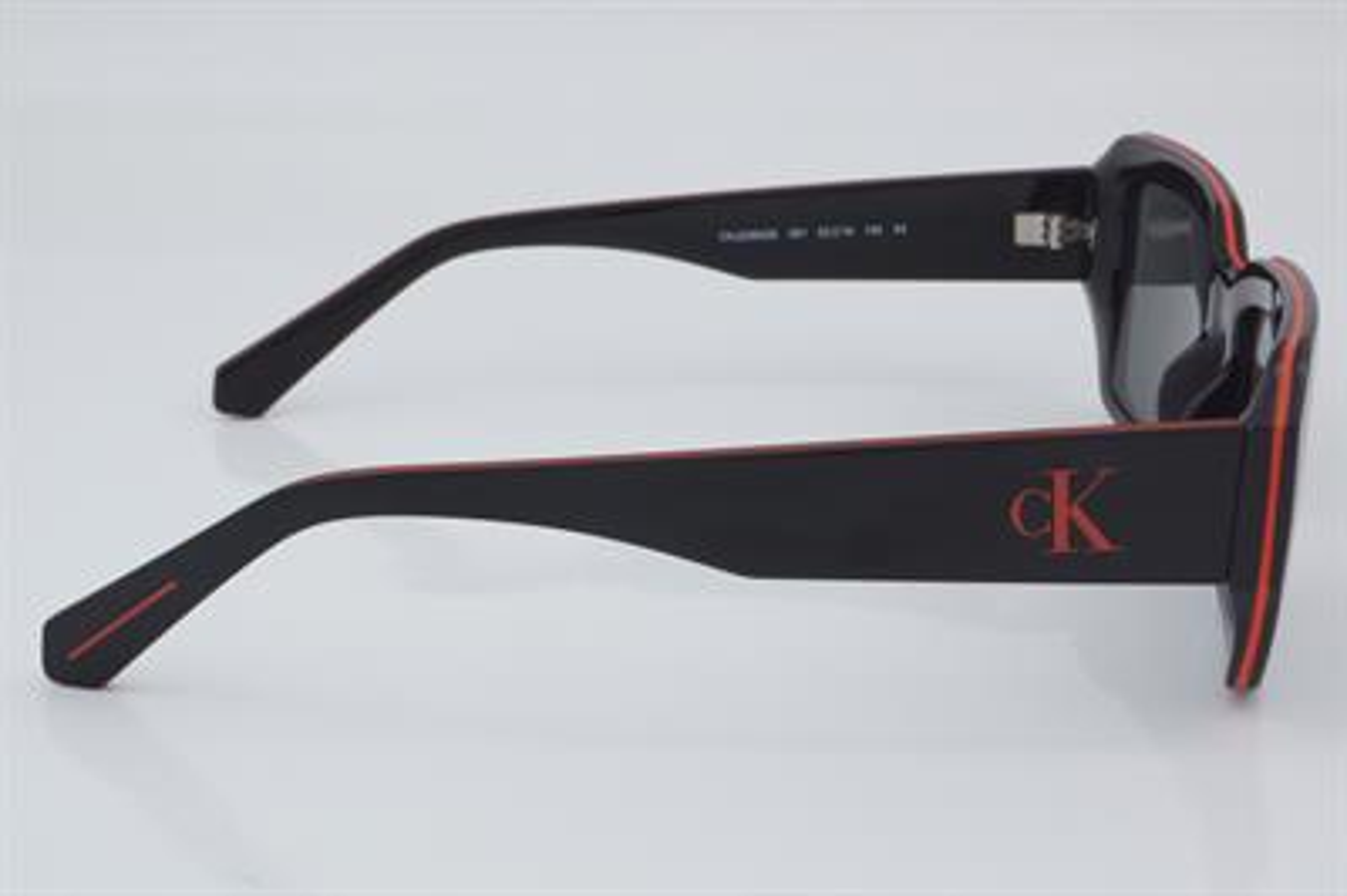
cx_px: 674
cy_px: 448
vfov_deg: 18.2
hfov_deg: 27.0
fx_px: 2804
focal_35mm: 75
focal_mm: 50
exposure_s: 1/4
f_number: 32
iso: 100
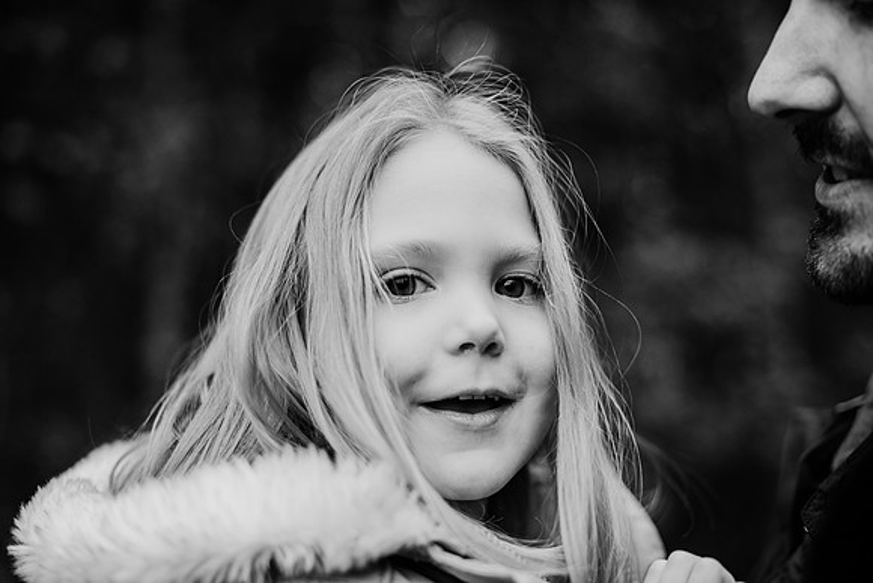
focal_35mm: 50
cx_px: 436
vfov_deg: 27.0
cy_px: 292
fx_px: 1213
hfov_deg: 39.6
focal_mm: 50
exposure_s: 1/800
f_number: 2.2
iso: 320
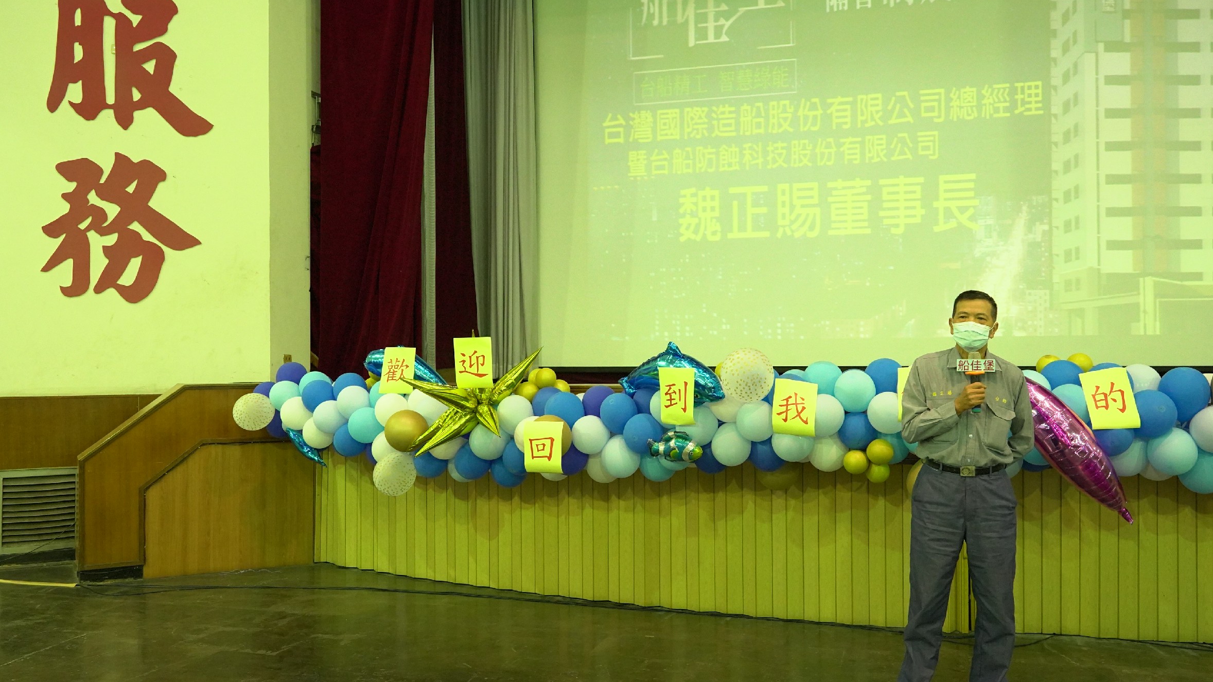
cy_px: 343
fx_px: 1029
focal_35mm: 32
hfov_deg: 61.0
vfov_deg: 36.7
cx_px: 601
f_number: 6.3
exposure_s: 1/80
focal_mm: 30
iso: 8000
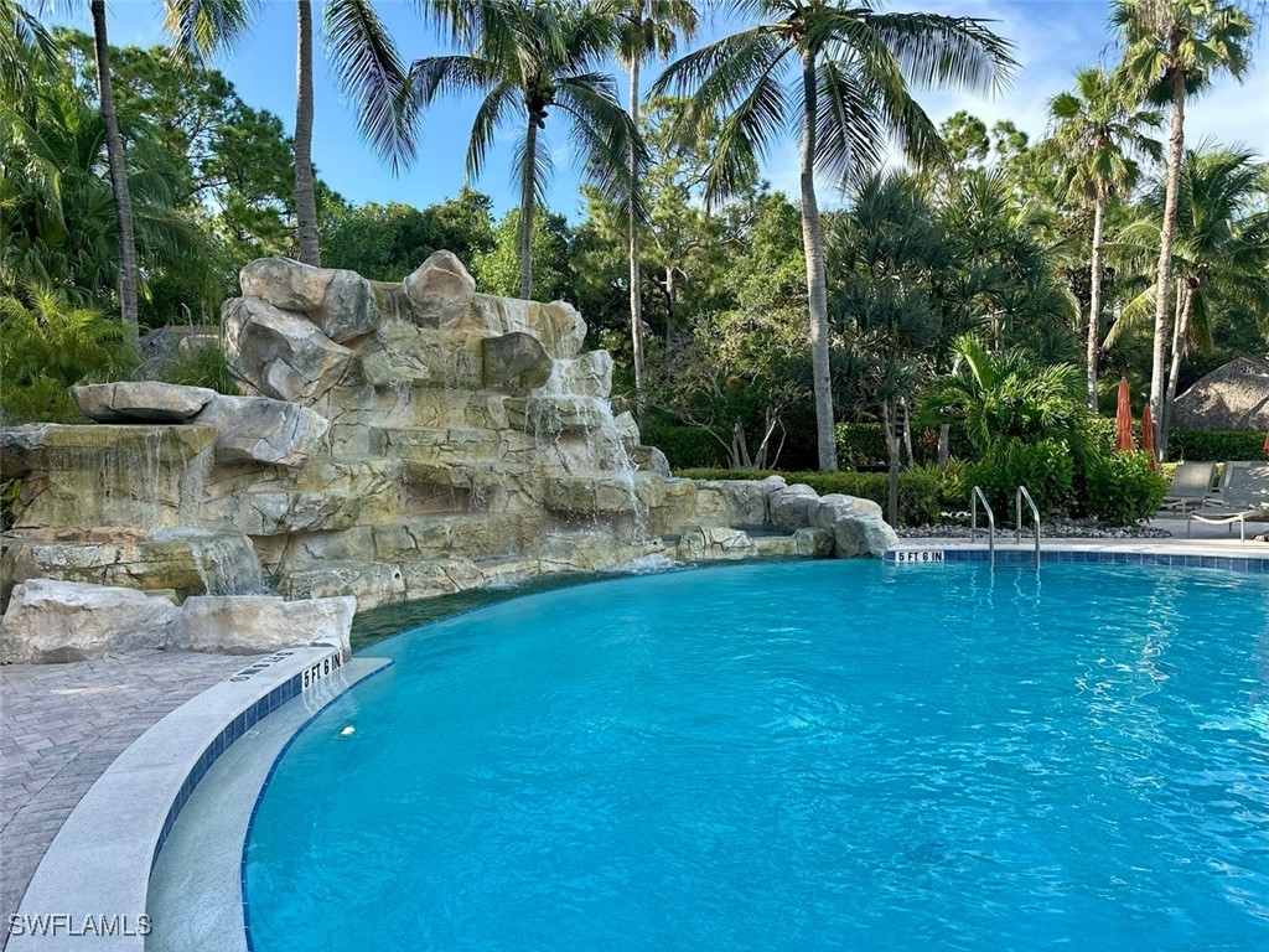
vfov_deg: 56.8
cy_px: 476
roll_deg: +0.3
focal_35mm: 24
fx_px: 880
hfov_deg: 71.6
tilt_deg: -2.5
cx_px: 634
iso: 80
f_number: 1.78
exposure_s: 1/1144
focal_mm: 6.86
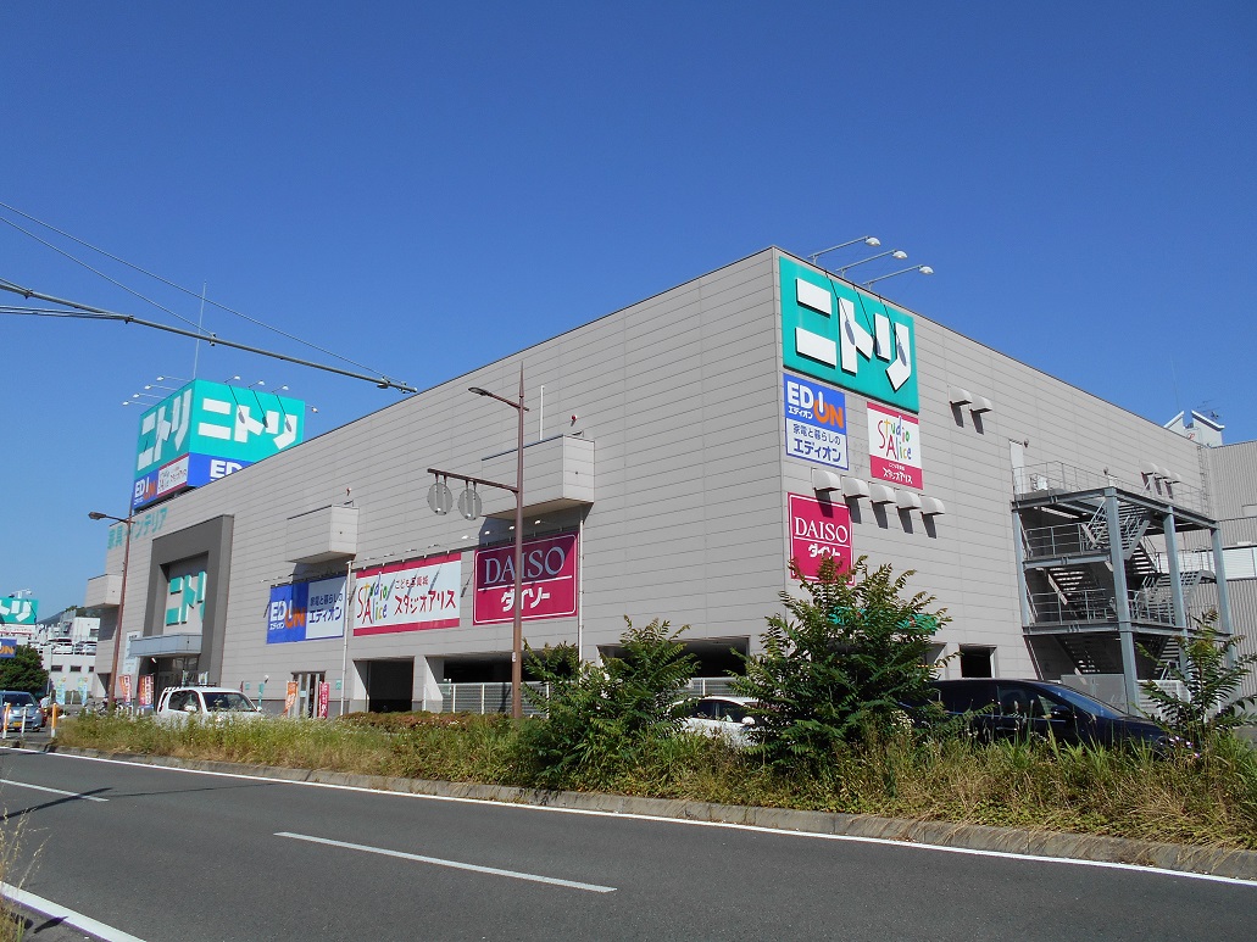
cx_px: 628
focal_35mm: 26
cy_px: 471
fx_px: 944
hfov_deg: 67.3
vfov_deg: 53.1
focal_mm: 4.6
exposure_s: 1/1600
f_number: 3.2
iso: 80
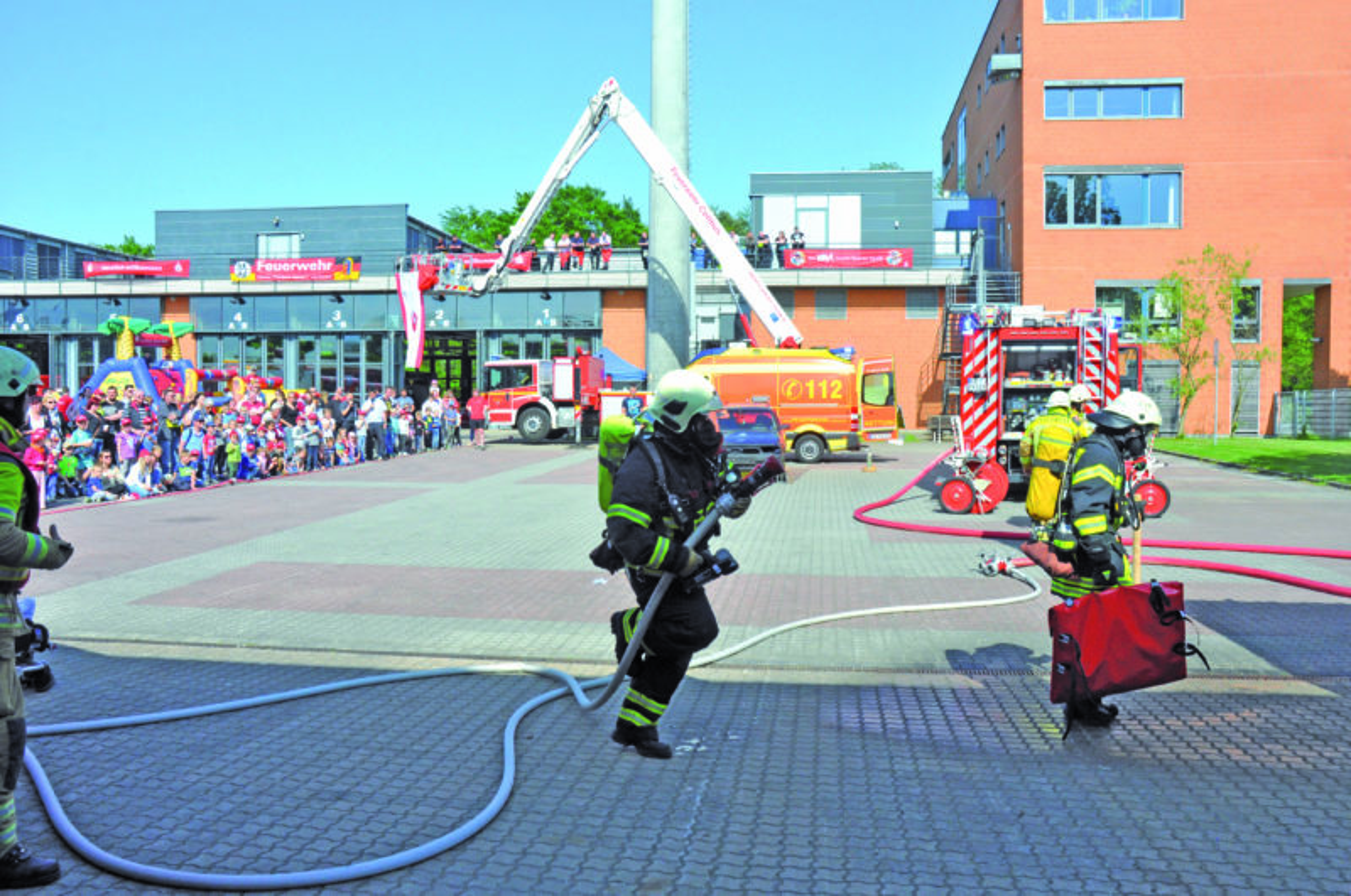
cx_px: 676
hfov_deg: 67.5
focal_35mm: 27
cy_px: 448
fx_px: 1012
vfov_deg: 47.8
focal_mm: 18
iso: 500
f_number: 11
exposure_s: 1/500
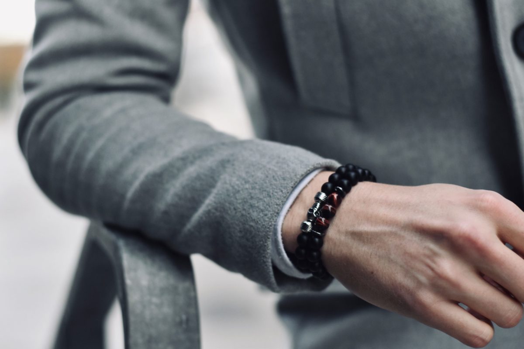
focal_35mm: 75
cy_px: 174
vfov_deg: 18.2
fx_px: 1092
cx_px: 262
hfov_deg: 27.0
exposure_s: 1/320
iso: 1250
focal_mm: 50
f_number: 2.5
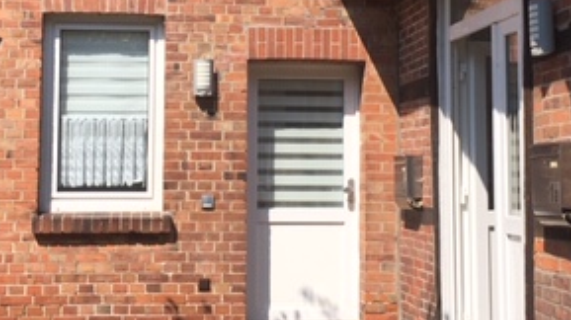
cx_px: 241
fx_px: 1059
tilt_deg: +4.1
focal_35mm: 70
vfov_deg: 17.1
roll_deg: -0.1
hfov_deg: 30.1
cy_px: 73
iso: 25
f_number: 2.2
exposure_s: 1/1479
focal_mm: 4.15
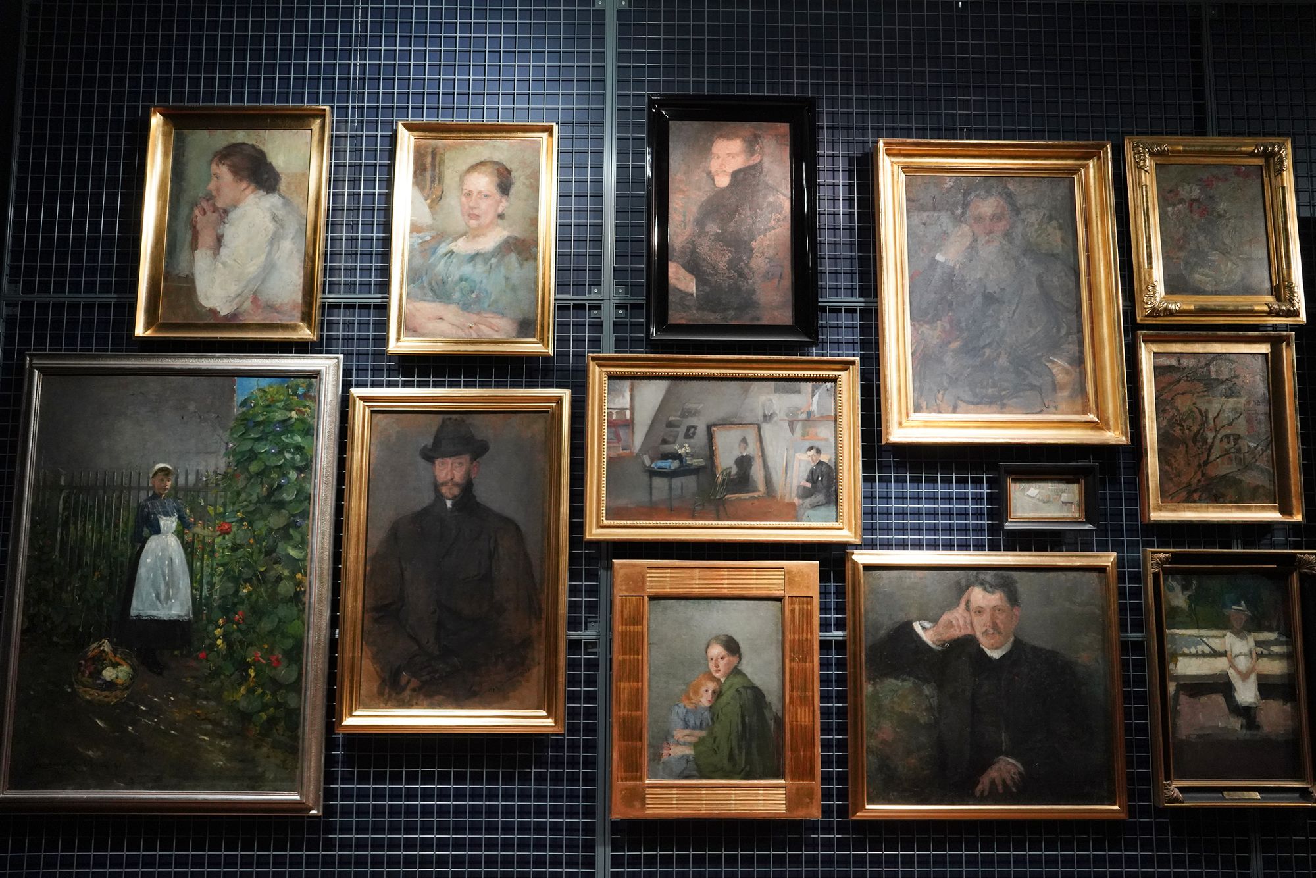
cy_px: 439
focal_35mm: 24
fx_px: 877
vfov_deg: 53.1
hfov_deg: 73.7
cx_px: 658
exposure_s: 1/80
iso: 3200
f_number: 2.8
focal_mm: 24
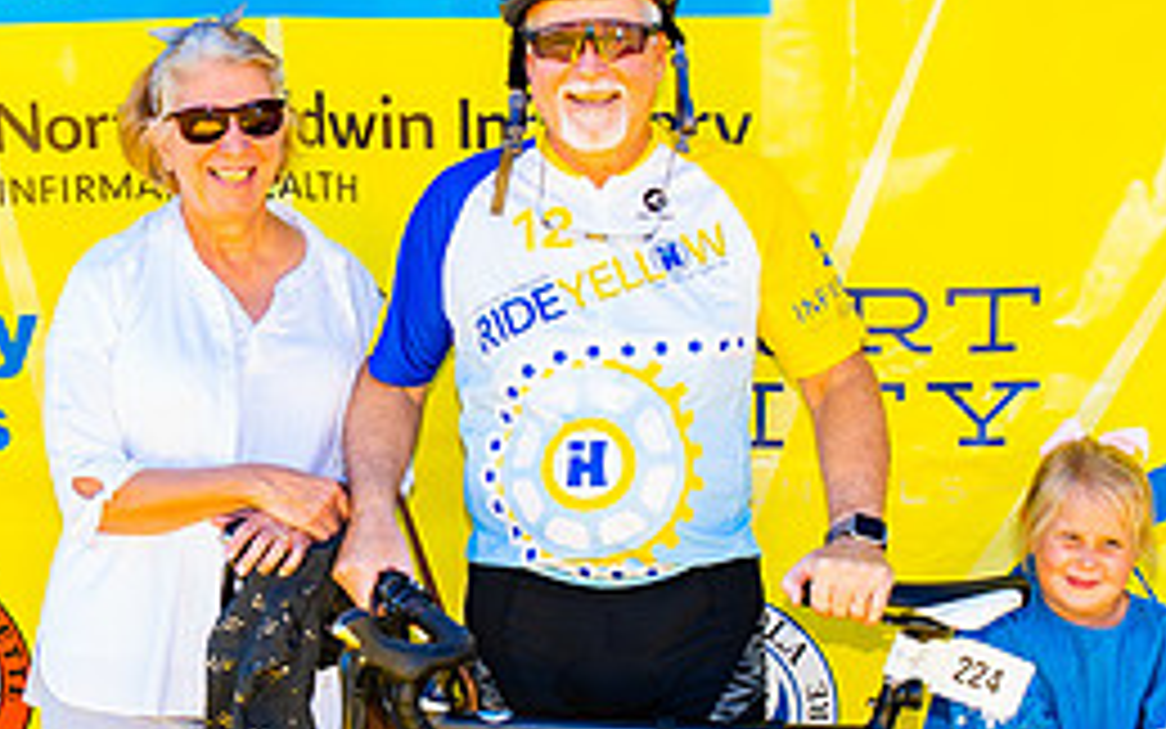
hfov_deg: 23.5
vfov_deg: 14.8
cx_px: 555
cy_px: 451
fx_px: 2797
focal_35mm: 88
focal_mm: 32
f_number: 2.8
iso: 100
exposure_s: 1/200
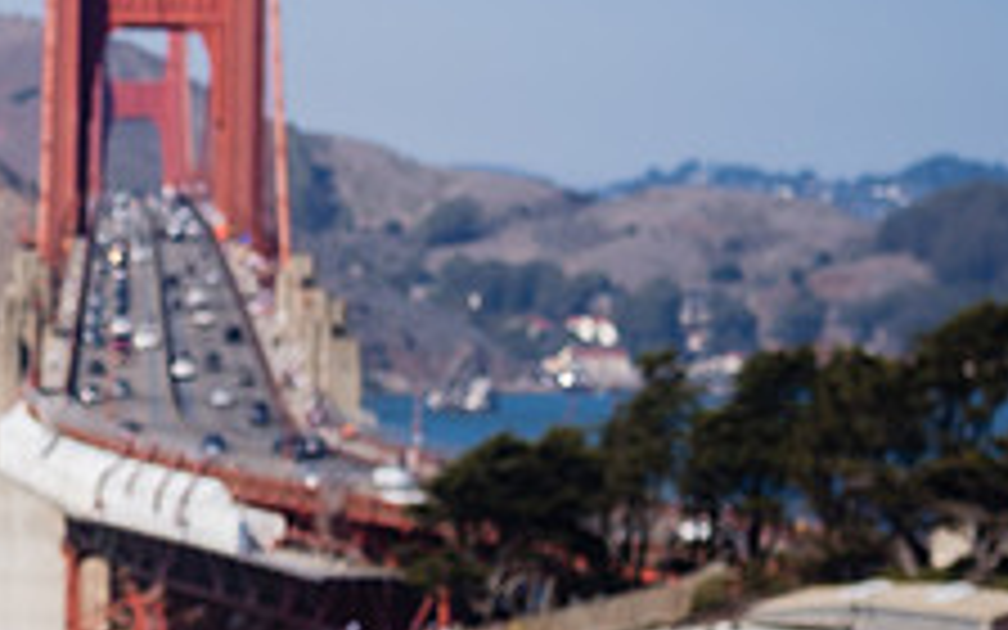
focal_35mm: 249
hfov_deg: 8.3
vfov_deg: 5.3
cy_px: 116
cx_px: -381
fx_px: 6840
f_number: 2.5
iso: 160
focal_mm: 56
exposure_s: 1/5000
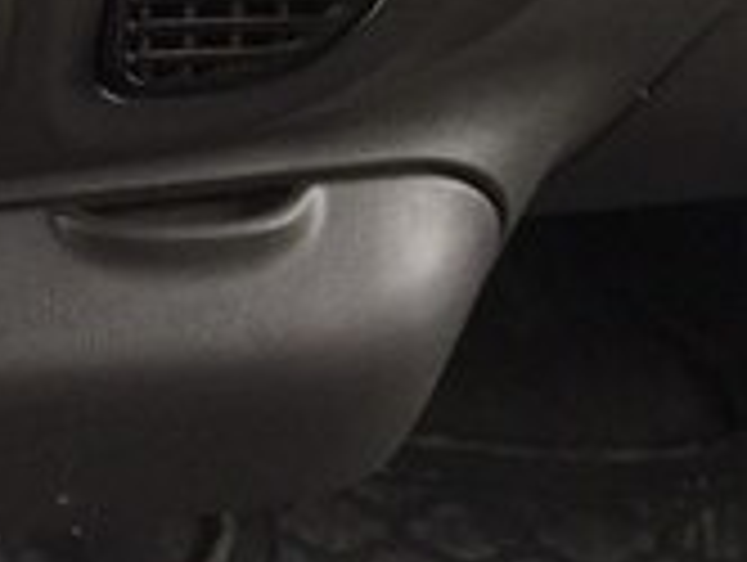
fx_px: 2485
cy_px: -290
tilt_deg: -33.4
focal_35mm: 115
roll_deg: -2.5
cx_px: -675
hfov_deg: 14.6
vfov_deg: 12.3
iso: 40
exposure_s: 1/50
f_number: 2.2
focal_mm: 4.15
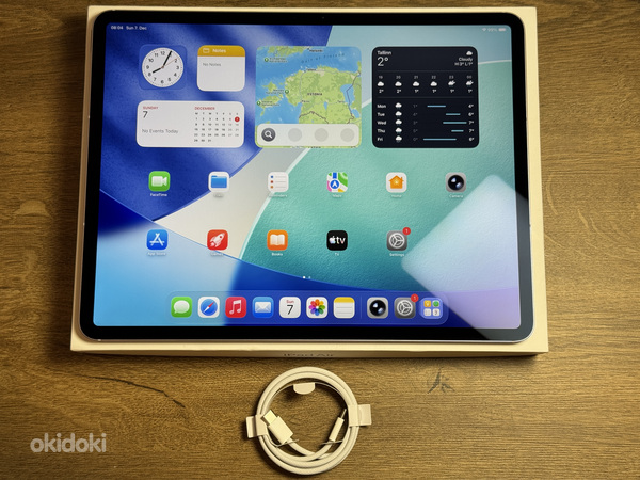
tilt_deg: -79.7
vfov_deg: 30.3
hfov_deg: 39.7
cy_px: 240
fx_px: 887
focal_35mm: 48
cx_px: 320
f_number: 1.78
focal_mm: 6.76
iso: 80
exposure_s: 1/100
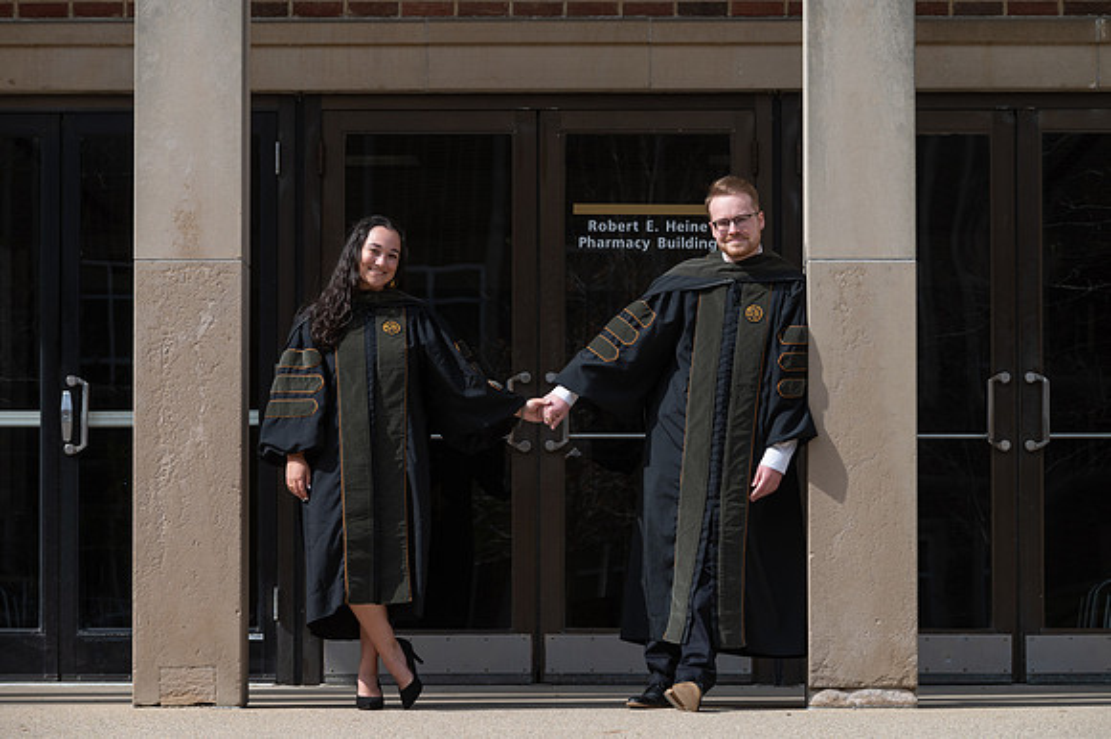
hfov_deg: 12.7
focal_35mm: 162
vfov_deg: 8.5
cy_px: 373
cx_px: 570
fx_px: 5001
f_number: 6.3
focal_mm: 155
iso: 125
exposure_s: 1/320
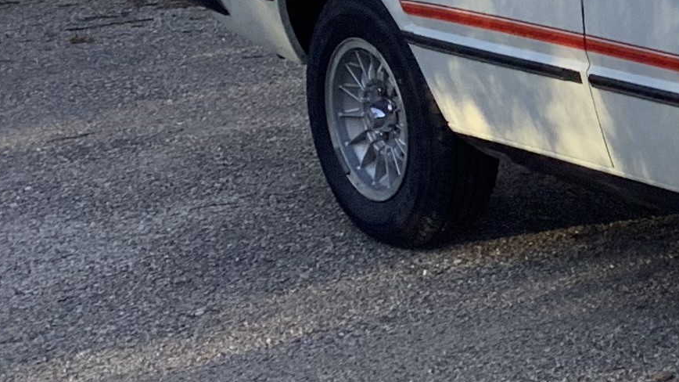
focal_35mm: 127
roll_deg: +0.3
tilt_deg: -13.0
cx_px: 1190
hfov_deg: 14.9
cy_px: -61
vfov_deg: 9.4
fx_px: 2286
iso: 25
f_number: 2.4
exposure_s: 1/182
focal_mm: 3.3
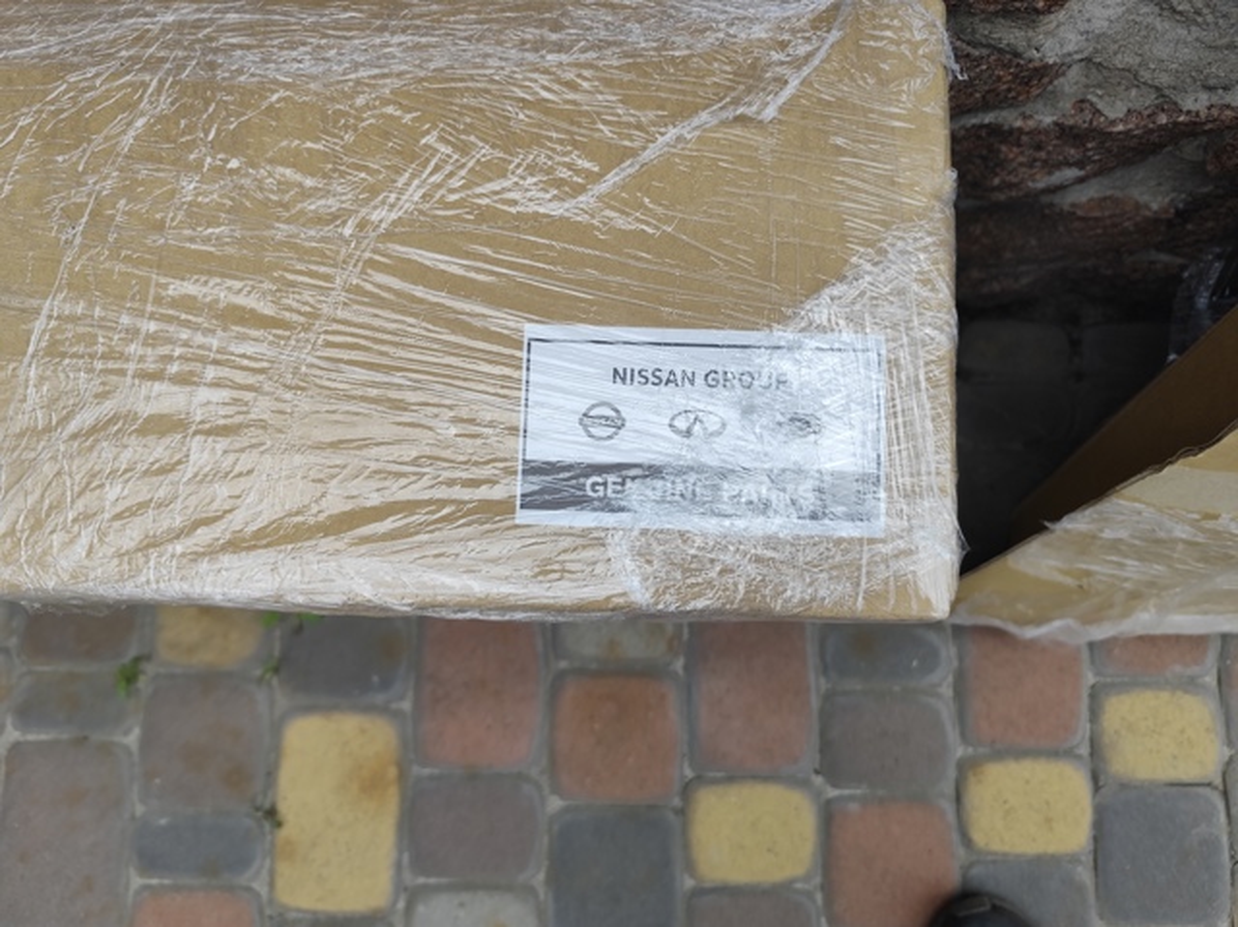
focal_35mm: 23
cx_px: 619
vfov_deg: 58.8
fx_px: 822
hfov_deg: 74.0
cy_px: 464
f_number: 1.65
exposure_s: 1/476
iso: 50
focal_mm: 6.19
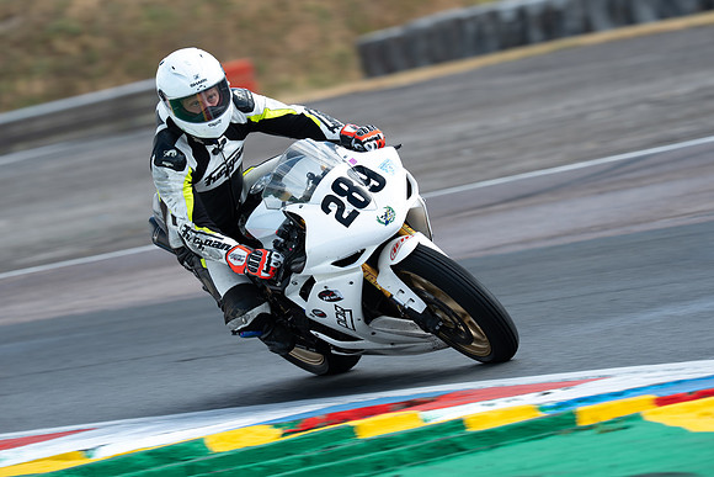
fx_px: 7935
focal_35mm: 400
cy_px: 238
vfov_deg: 3.4
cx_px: 357
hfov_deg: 5.2
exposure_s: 1/200
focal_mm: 400
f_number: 8
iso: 125
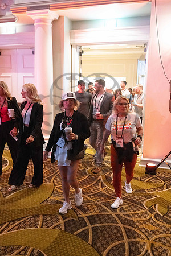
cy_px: 128
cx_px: 86
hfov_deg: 37.9
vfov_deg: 54.4
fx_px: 249
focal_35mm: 35
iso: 8000
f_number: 2.8
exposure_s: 1/160
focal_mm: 35
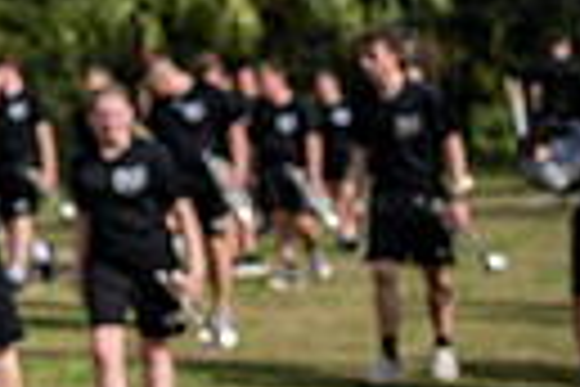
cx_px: -436
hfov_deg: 16.2
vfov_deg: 12.7
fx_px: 1740
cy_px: 169
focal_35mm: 108
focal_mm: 24
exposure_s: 1/1250
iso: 40
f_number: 2.8
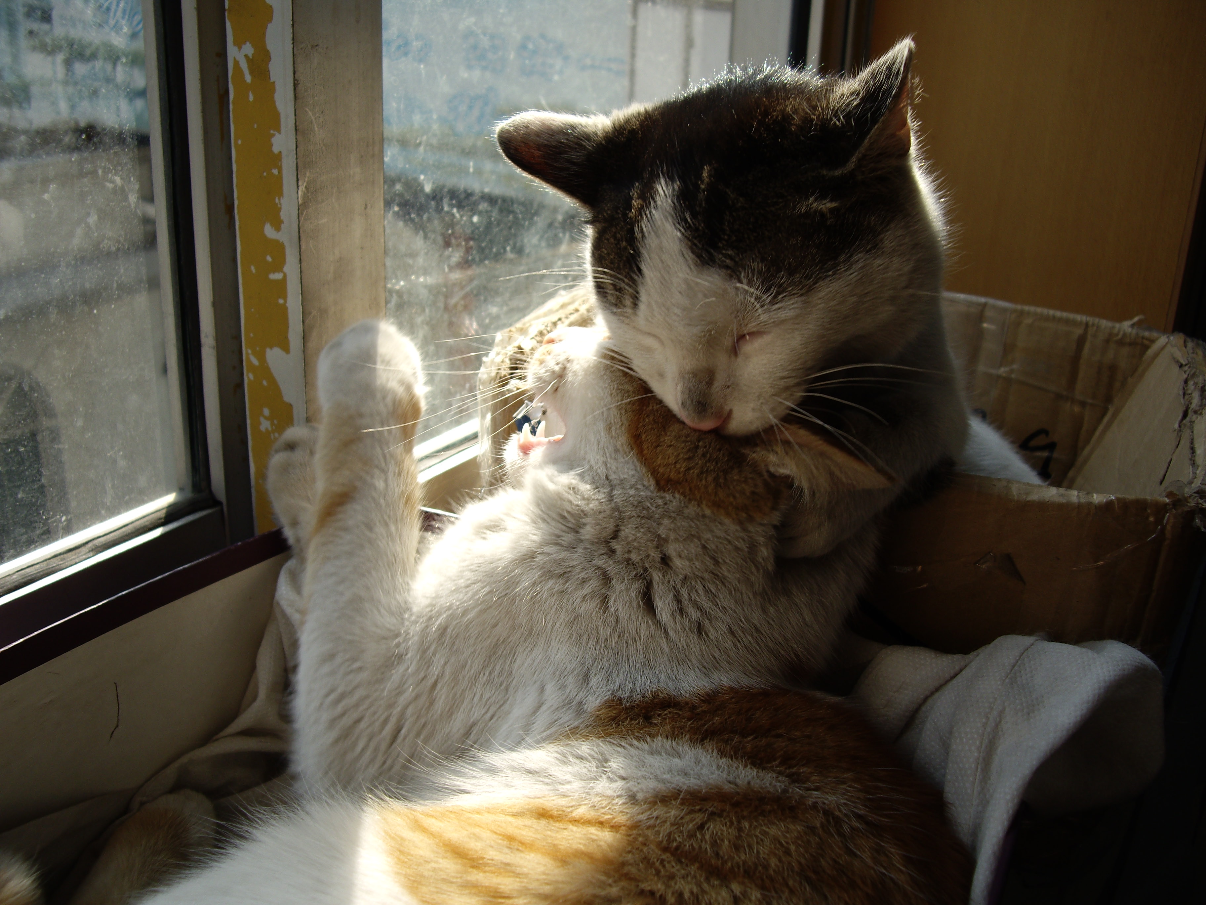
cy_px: 452
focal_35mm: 38
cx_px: 603
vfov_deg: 37.7
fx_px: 1324
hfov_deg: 49.0
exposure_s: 1/320
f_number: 2.8
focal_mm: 7.9
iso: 64
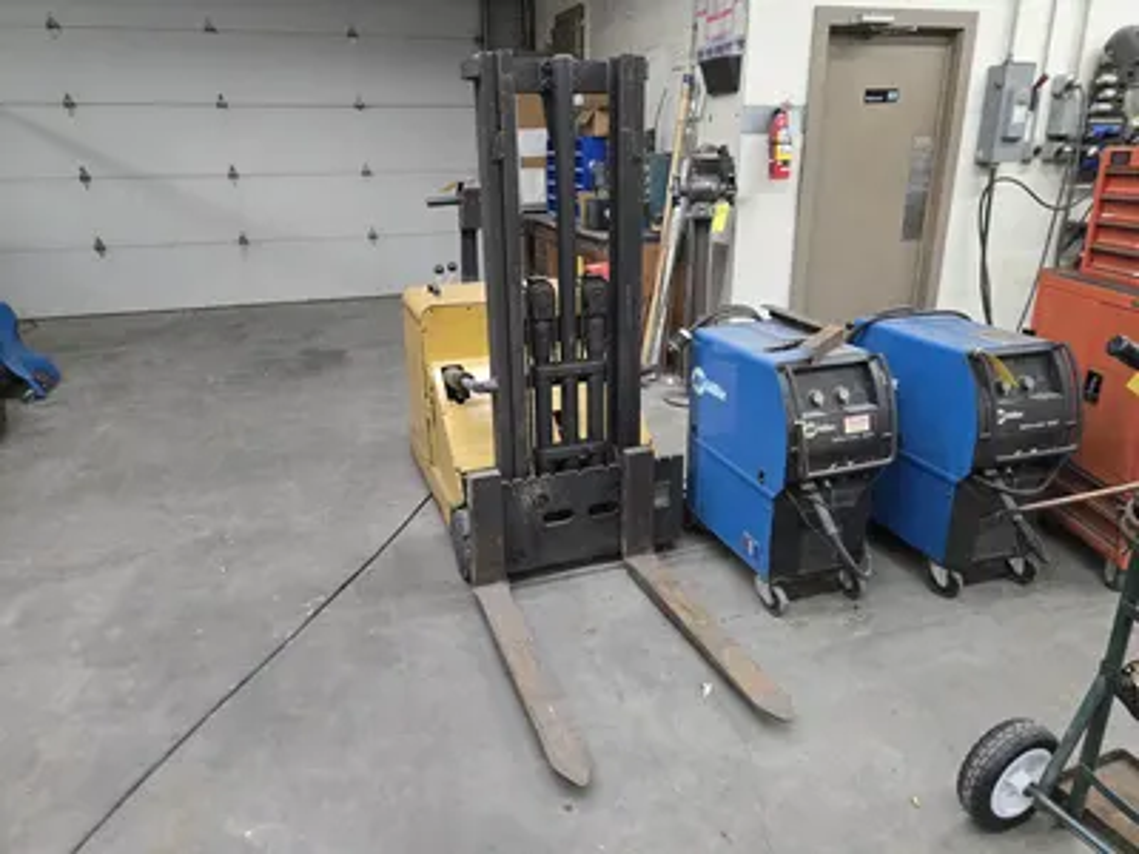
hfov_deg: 73.9
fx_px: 757
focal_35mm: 23
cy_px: 427
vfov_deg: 58.9
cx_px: 570
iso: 500
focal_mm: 5.4
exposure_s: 1/120
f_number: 1.8
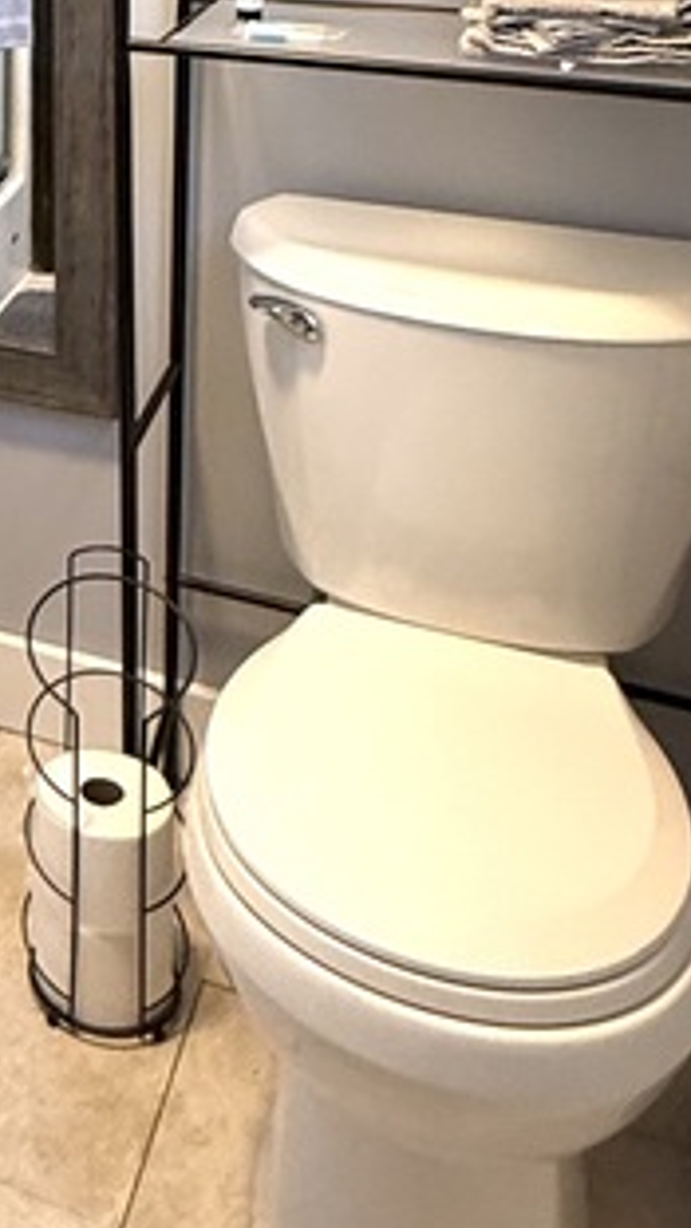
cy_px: -43
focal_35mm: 53
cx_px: -336
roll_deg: +2.3
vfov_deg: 34.9
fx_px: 1726
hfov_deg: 19.7
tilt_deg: -9.9
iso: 200
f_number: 2.2
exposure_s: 1/60
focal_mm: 2.22
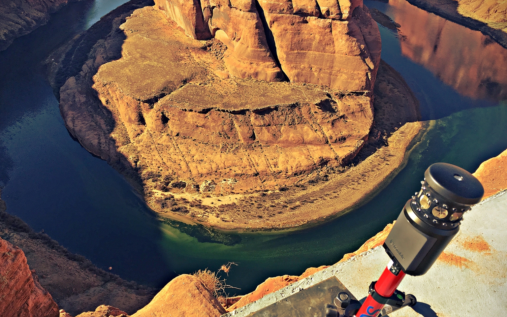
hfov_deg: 59.6
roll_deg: +0.5
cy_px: 179
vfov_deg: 39.4
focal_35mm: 32
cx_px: 245
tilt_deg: -34.8
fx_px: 442
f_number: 2.2
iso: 25
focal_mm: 4.15
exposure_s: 1/836
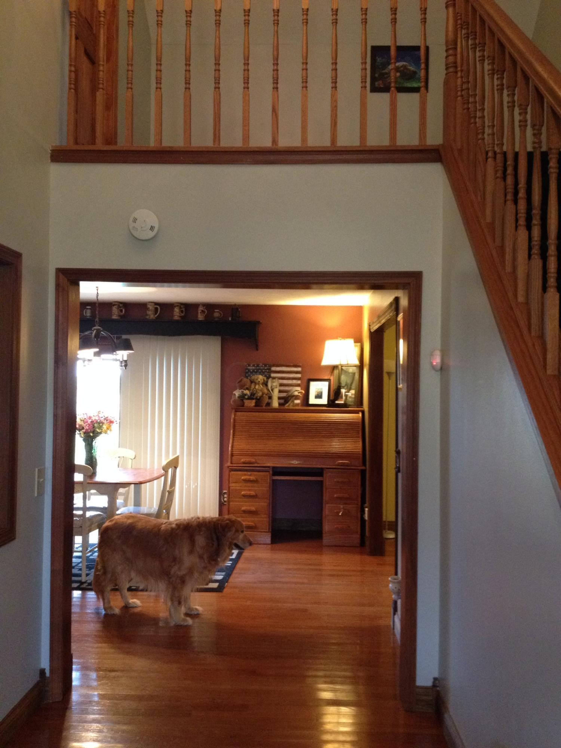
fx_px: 756
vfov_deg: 52.6
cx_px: 280
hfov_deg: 40.7
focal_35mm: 35
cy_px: 374
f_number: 2.4
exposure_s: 1/20
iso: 320
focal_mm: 4.28
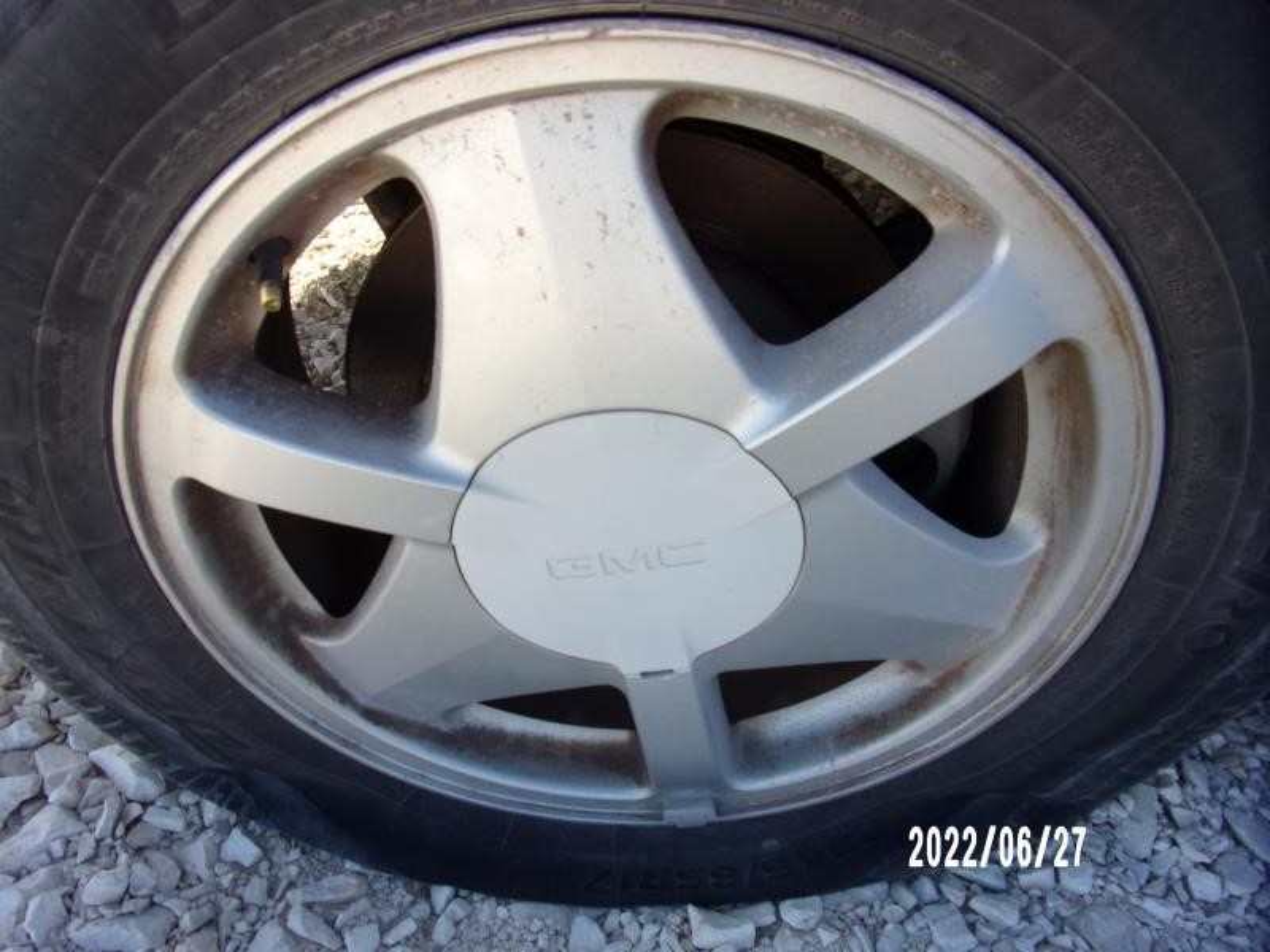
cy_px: 476
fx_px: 881
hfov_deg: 71.6
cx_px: 635
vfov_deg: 56.8
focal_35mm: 24
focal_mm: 4.3
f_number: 3.3
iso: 80
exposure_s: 1/250
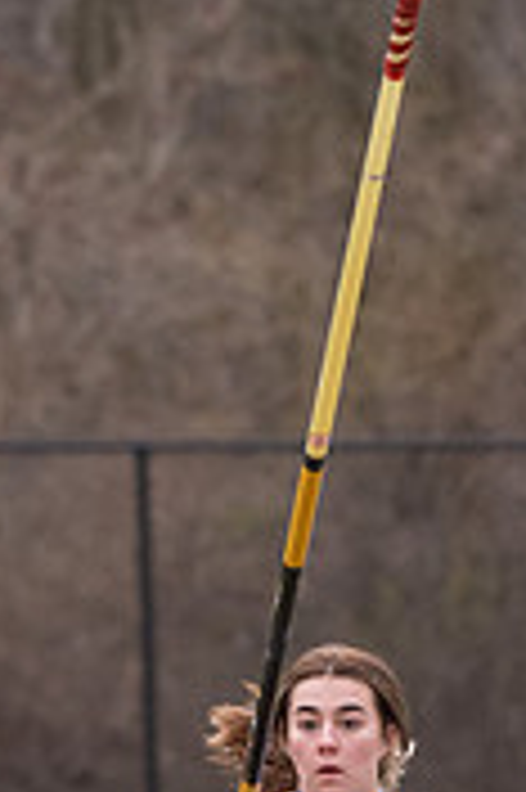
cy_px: 932
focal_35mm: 769
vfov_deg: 2.7
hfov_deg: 1.8
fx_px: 16886
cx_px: 321
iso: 2000
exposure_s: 1/2000
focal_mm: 200
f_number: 4.5
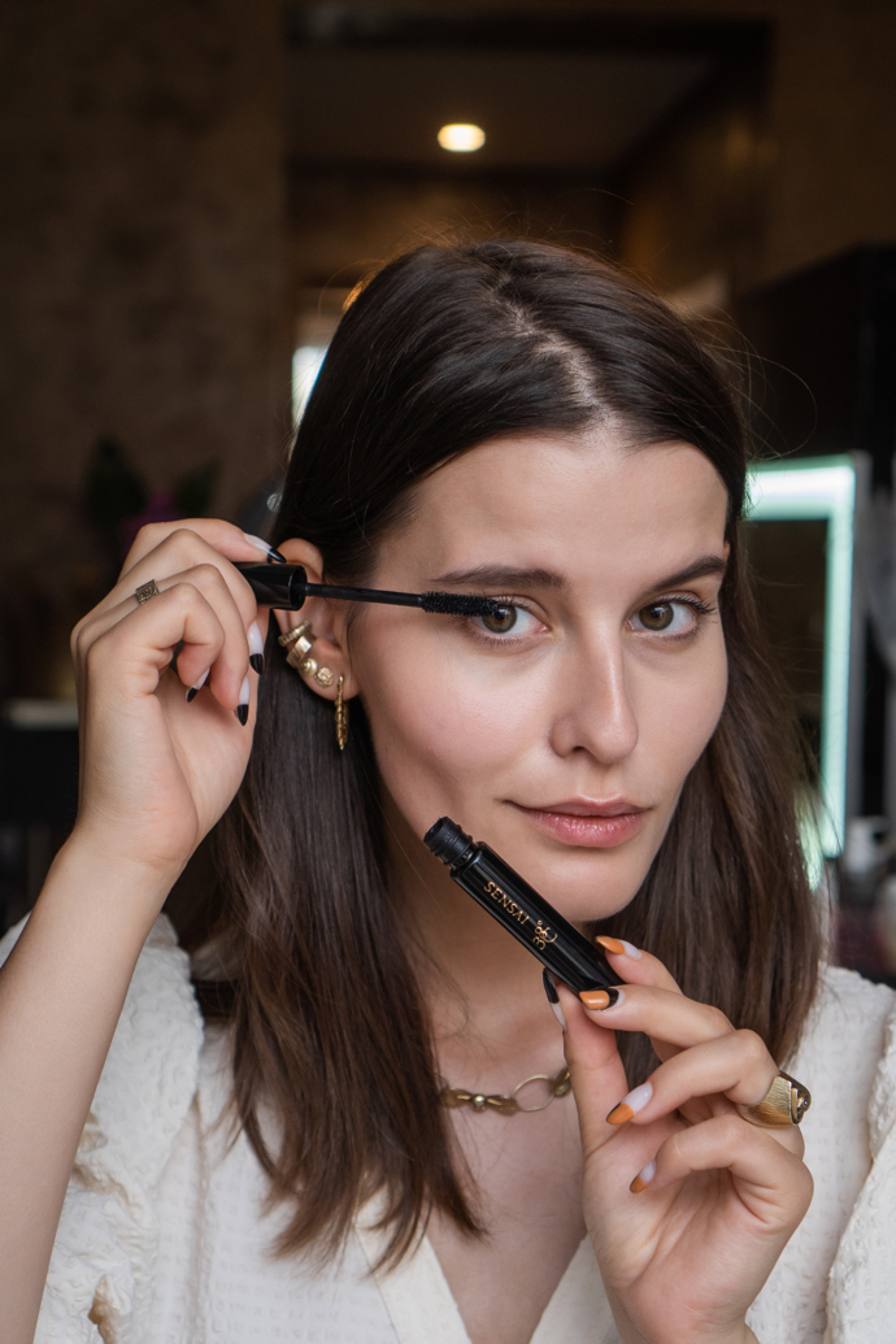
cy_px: 672
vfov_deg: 38.2
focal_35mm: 52
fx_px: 1941
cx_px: 448
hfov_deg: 26.0
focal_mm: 35
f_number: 3.5
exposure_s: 1/160
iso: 640
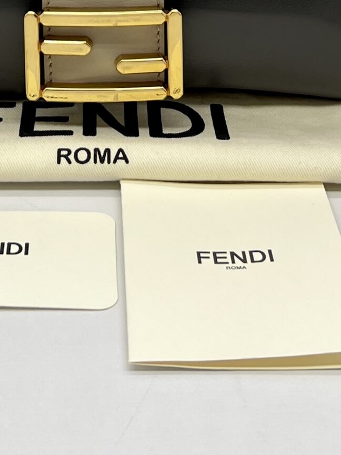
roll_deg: -0.5
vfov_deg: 24.1
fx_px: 1011
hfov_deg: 19.0
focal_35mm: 77
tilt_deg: -14.3
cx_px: 97
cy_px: -15
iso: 40
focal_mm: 5.7
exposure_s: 1/207
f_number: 1.5
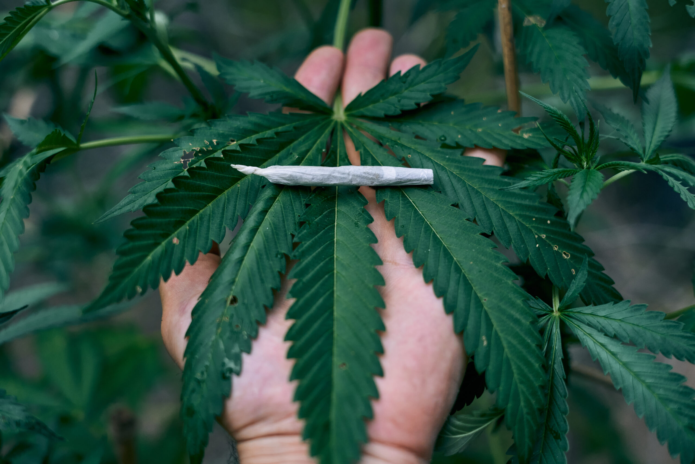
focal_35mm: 50
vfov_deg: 27.0
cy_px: 232
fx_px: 965
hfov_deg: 39.6
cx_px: 348
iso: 800
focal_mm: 50
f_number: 2.8
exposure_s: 1/320
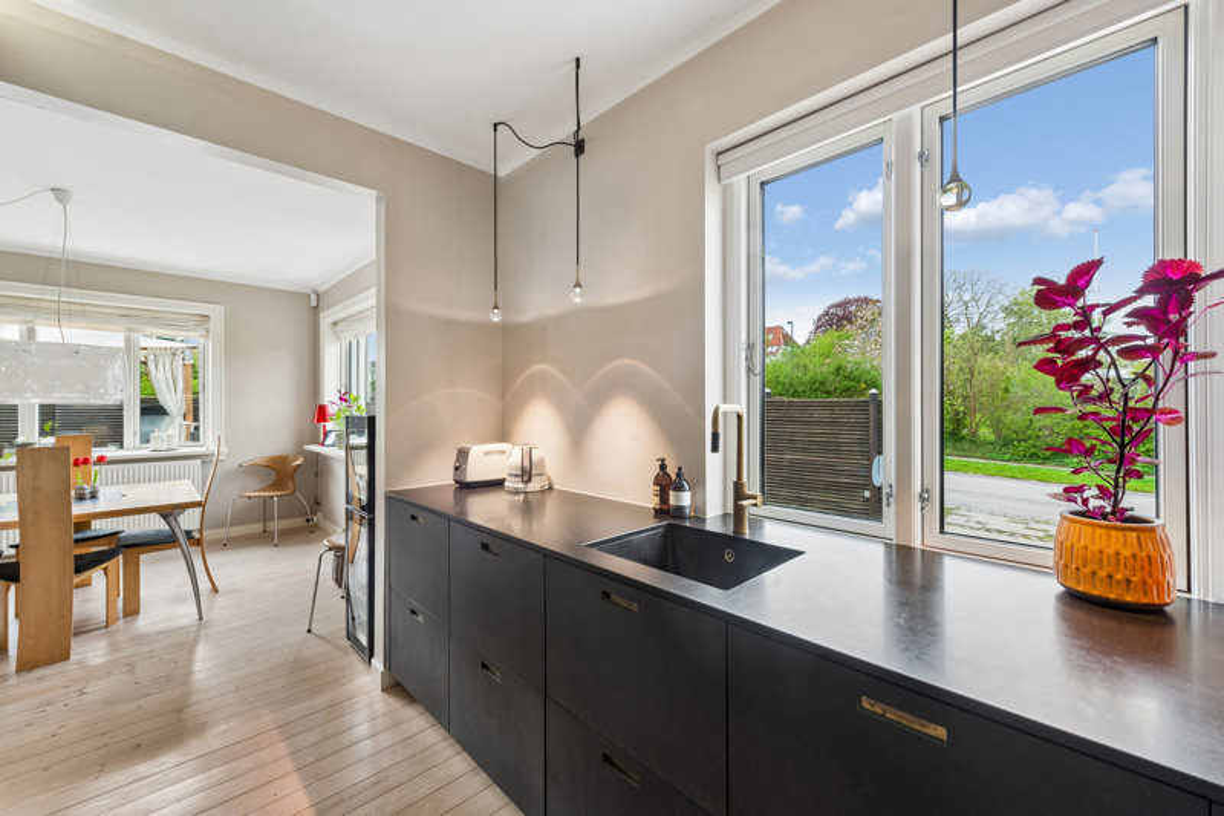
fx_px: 476
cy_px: 408
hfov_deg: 104.3
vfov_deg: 81.2
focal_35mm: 14
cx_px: 612
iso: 200
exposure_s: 1/3.33
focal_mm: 14
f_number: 10
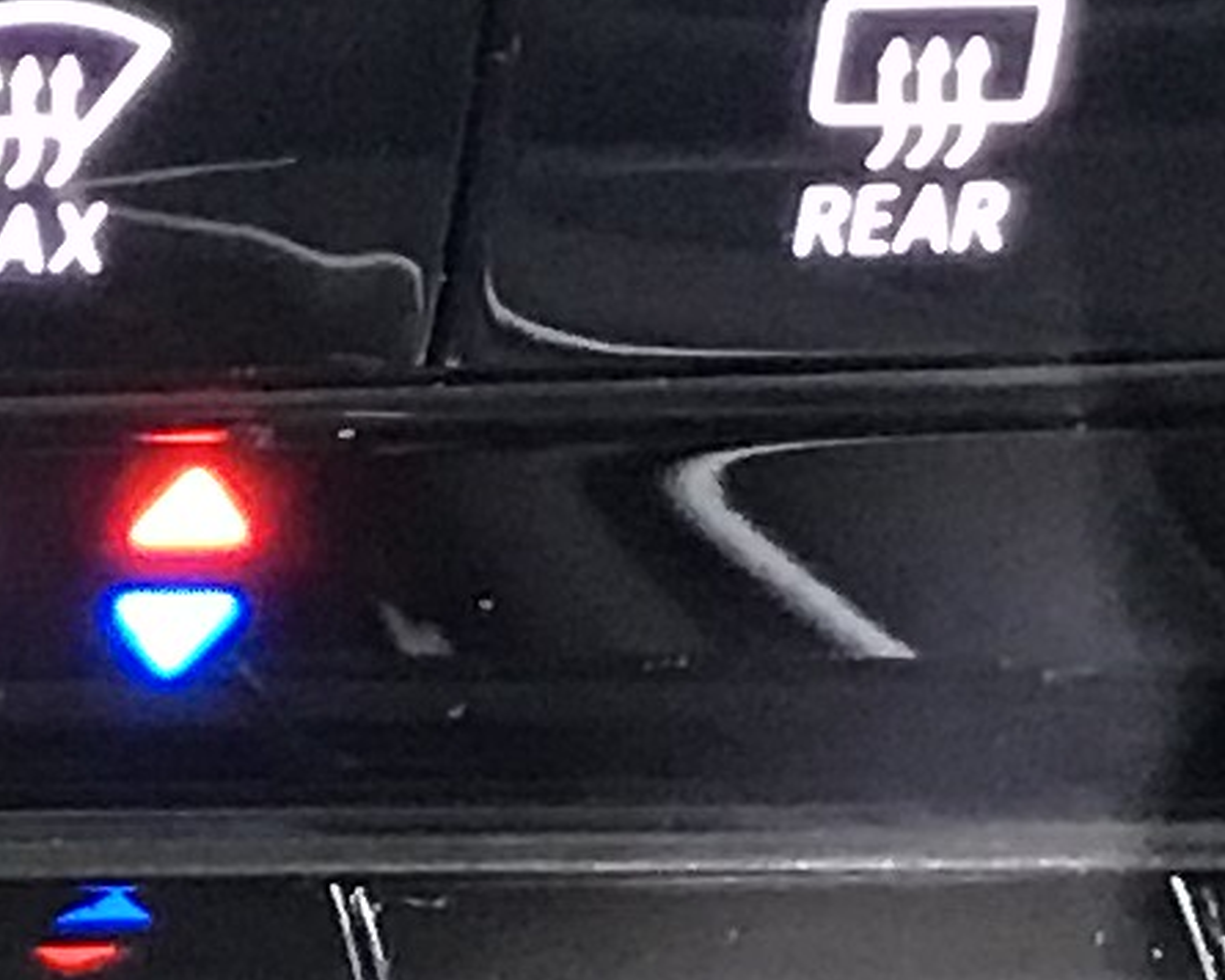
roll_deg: -1.3
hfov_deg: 8.1
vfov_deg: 7.0
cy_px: 595
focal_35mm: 222
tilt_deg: -31.2
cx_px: -1566
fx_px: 8049
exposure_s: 1/24
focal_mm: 3.3
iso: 200
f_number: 2.4
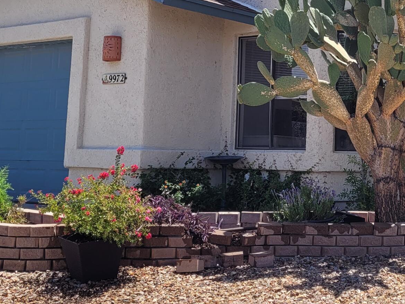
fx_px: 784
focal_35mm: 67
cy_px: 68
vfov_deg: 21.7
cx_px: 354
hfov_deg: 28.0
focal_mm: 5.4
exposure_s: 1/2321
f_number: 1.8
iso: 40
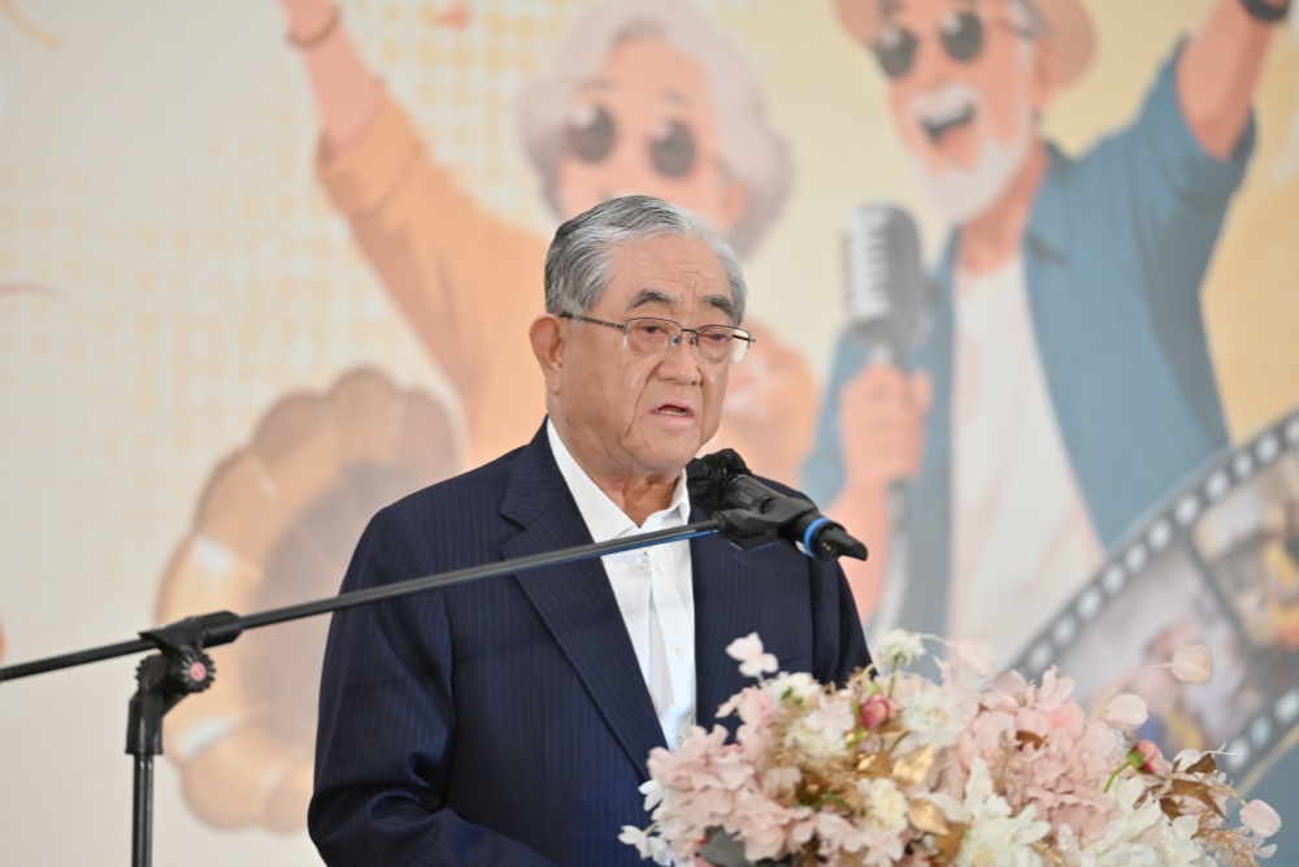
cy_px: 434
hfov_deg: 14.2
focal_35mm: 145
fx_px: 5232
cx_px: 650
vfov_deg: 9.5
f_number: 2.8
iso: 1000
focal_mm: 145
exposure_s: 1/200
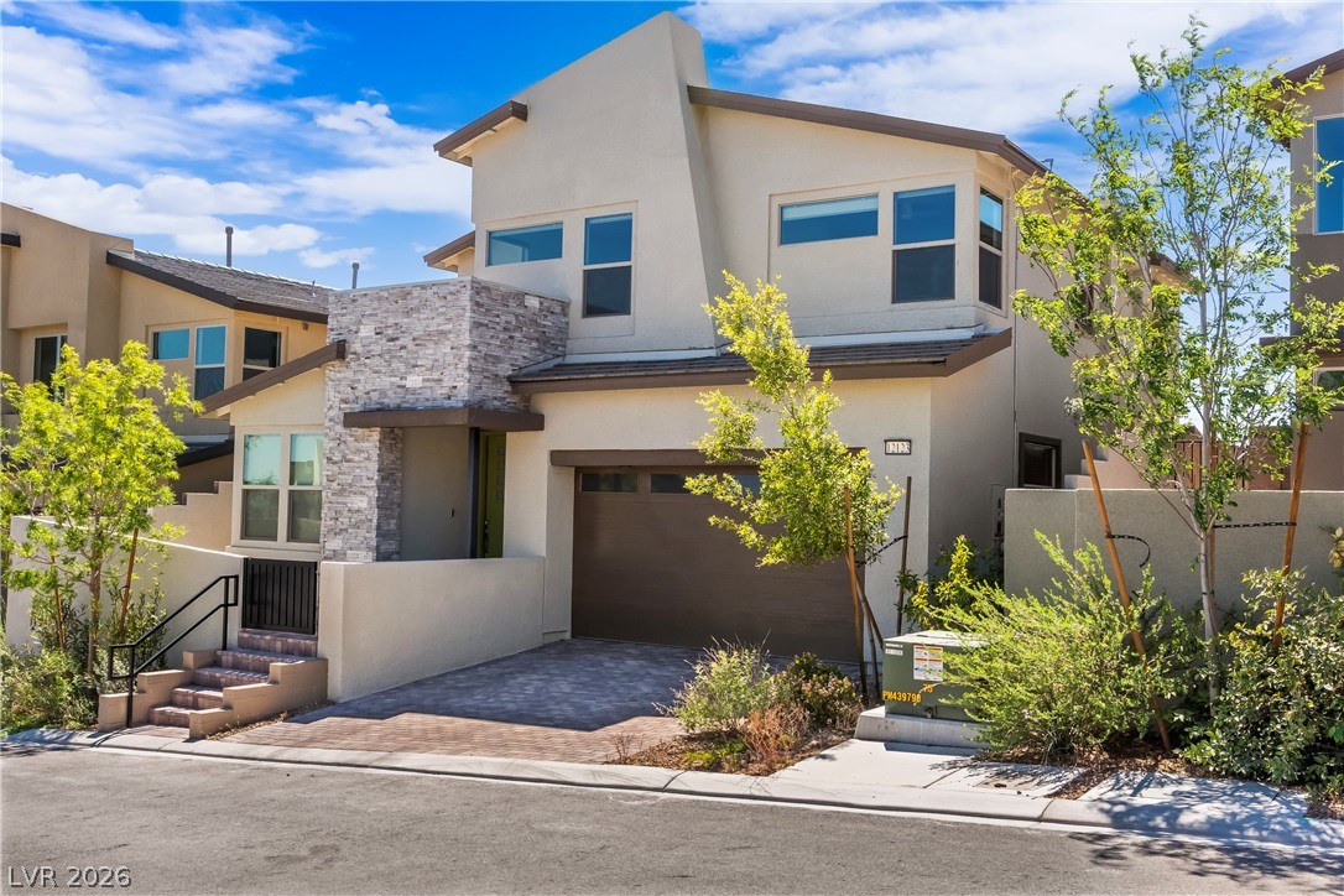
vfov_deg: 38.9
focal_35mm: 34
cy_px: 448
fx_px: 1269
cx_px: 672
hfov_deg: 55.8
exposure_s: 1/8000
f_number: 8
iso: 400
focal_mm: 23
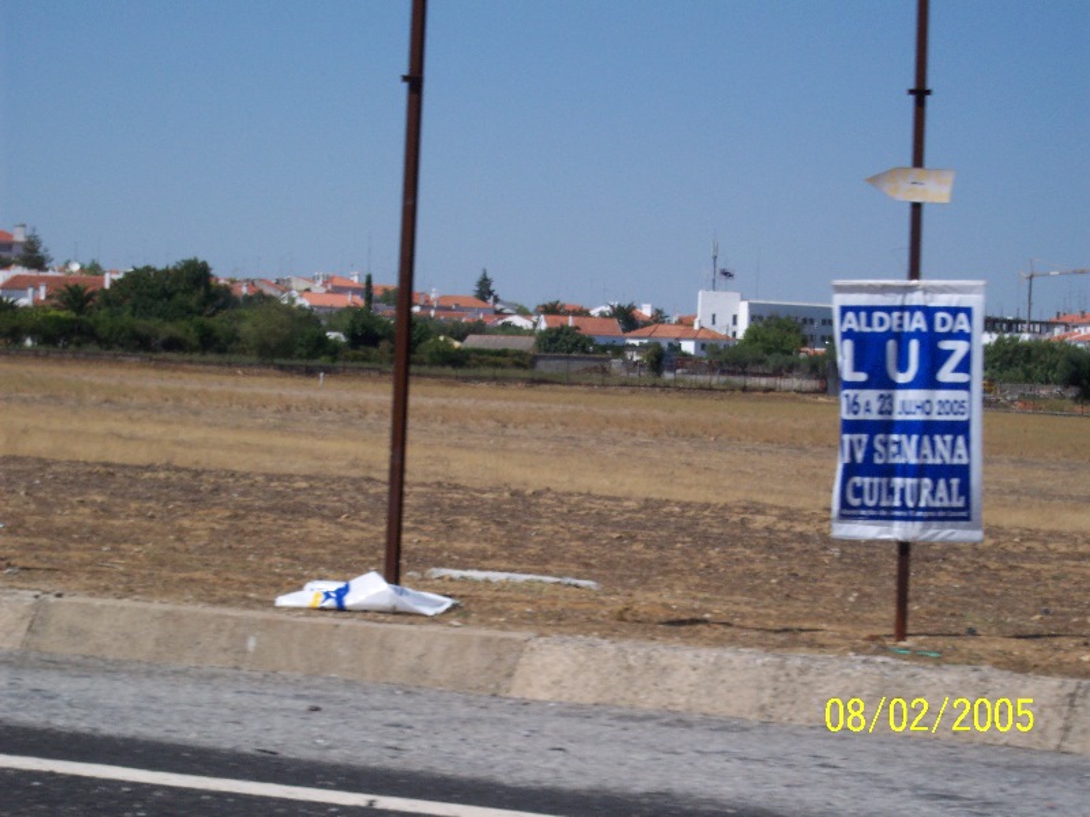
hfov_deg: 17.3
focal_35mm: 114
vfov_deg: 13.0
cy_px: 408
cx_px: 545
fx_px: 3590
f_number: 8
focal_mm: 24
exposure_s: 1/500
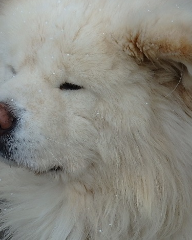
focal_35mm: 212
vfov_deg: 9.1
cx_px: 78
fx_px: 1506
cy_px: 89
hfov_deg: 7.3
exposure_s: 1/125
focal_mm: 19
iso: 125
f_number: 5
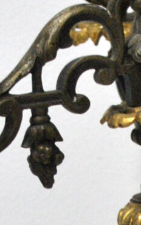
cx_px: 175
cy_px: 330
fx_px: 1817
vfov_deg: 7.0
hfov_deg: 4.4
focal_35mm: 295
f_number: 4.5
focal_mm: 28
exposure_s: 1/60
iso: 400
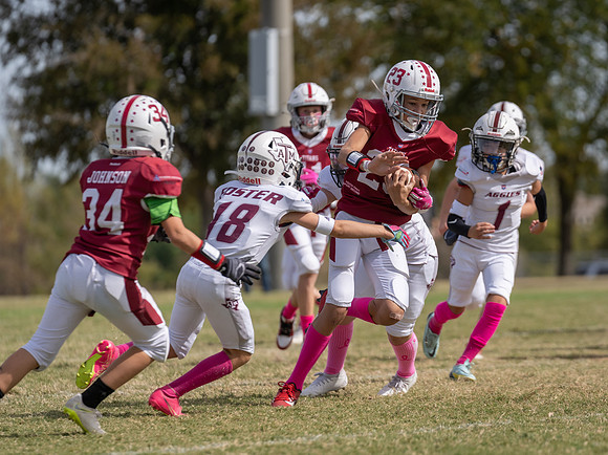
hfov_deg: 7.3
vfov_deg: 5.5
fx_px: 4741
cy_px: 247
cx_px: 411
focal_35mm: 270
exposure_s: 1/2000
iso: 100
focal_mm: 200
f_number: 3.5
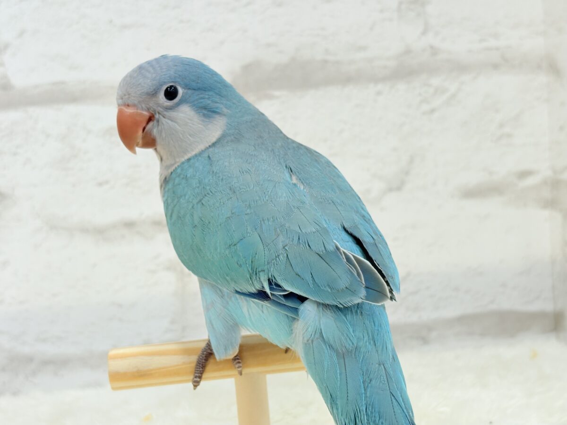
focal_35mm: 52
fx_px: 852
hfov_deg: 36.8
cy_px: 212
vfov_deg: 28.0
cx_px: 284
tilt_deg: -4.7
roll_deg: +4.8
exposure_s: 1/100
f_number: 1.6
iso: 80
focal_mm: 5.96
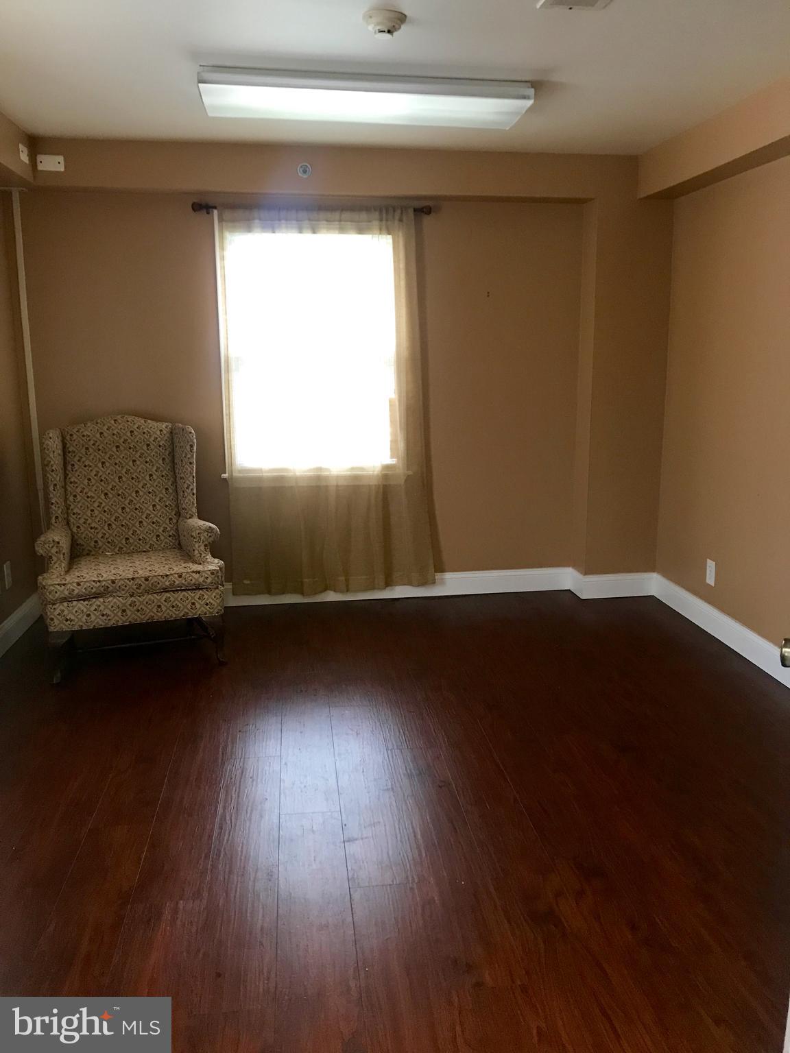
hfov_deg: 49.7
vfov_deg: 63.4
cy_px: 526
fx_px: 852
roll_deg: +1.3
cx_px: 395
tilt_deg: -10.2
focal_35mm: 28
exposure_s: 1/15
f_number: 1.8
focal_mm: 3.99
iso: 64
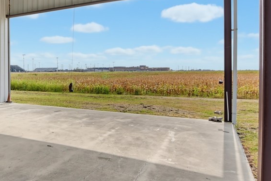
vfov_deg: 42.1
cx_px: 52
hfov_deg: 55.8
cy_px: 71
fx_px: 233
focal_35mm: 31
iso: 100
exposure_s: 1/200
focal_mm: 11
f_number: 7.1
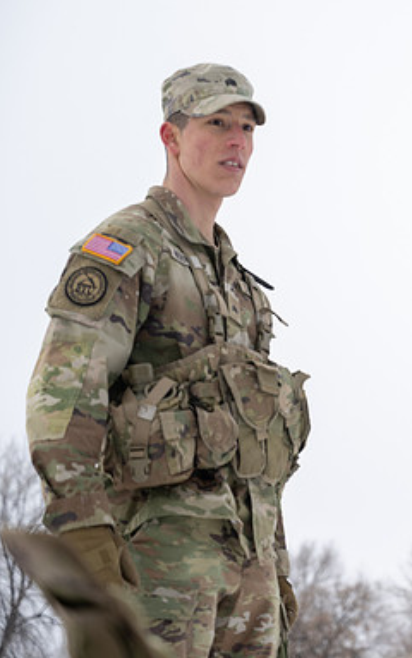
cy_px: 274
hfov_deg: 10.1
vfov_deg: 16.4
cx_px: 539
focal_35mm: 127
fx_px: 2277
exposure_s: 1/800
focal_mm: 70
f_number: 4
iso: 100
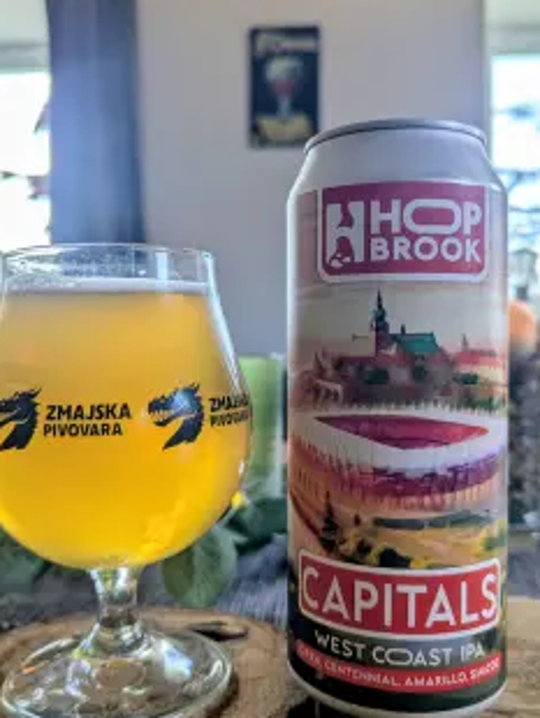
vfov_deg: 58.3
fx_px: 644
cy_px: 352
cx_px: 254
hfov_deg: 45.5
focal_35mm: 31
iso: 37
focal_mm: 6.81
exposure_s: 1/51.6
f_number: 1.85
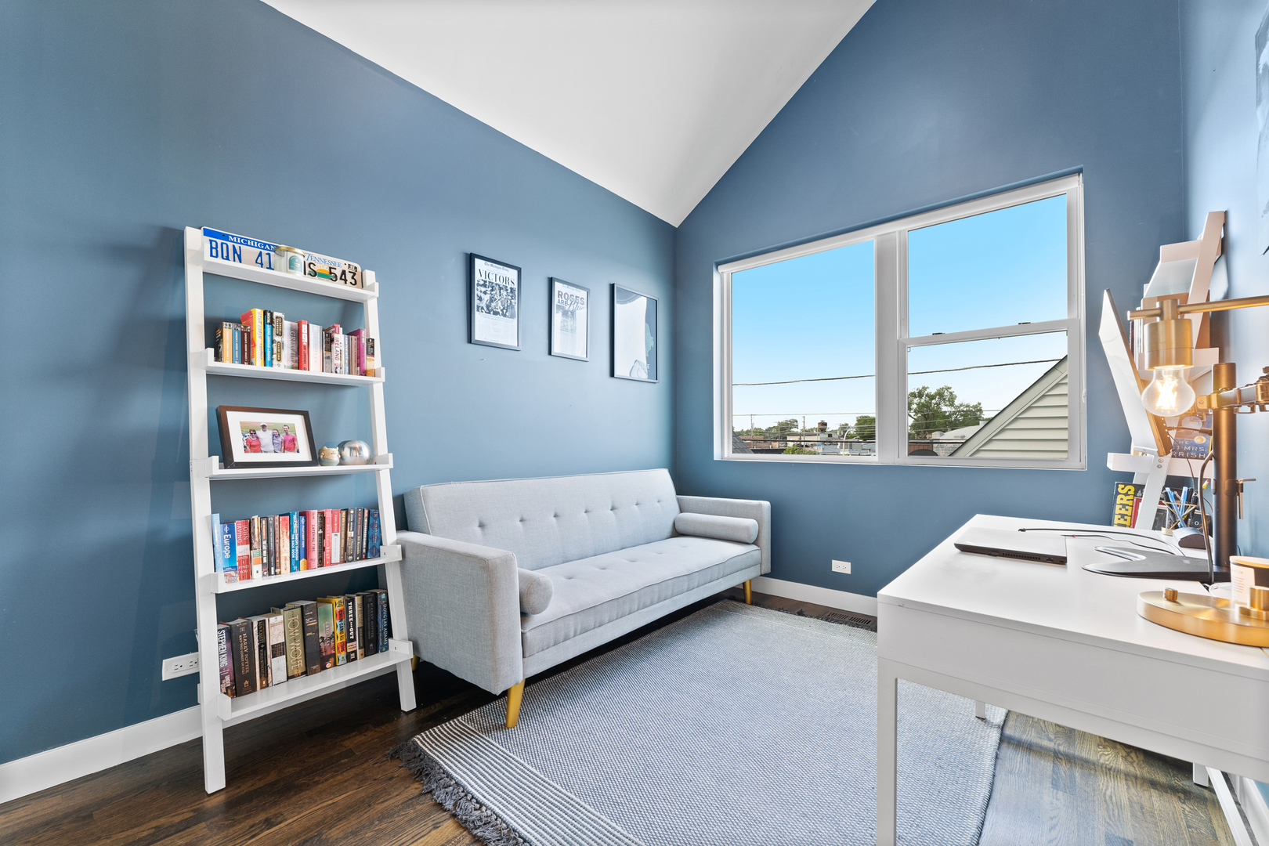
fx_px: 493
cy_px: 423
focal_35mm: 14
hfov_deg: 104.3
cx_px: 634
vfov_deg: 81.2
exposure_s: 1/8
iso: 640
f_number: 7.1
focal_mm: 14
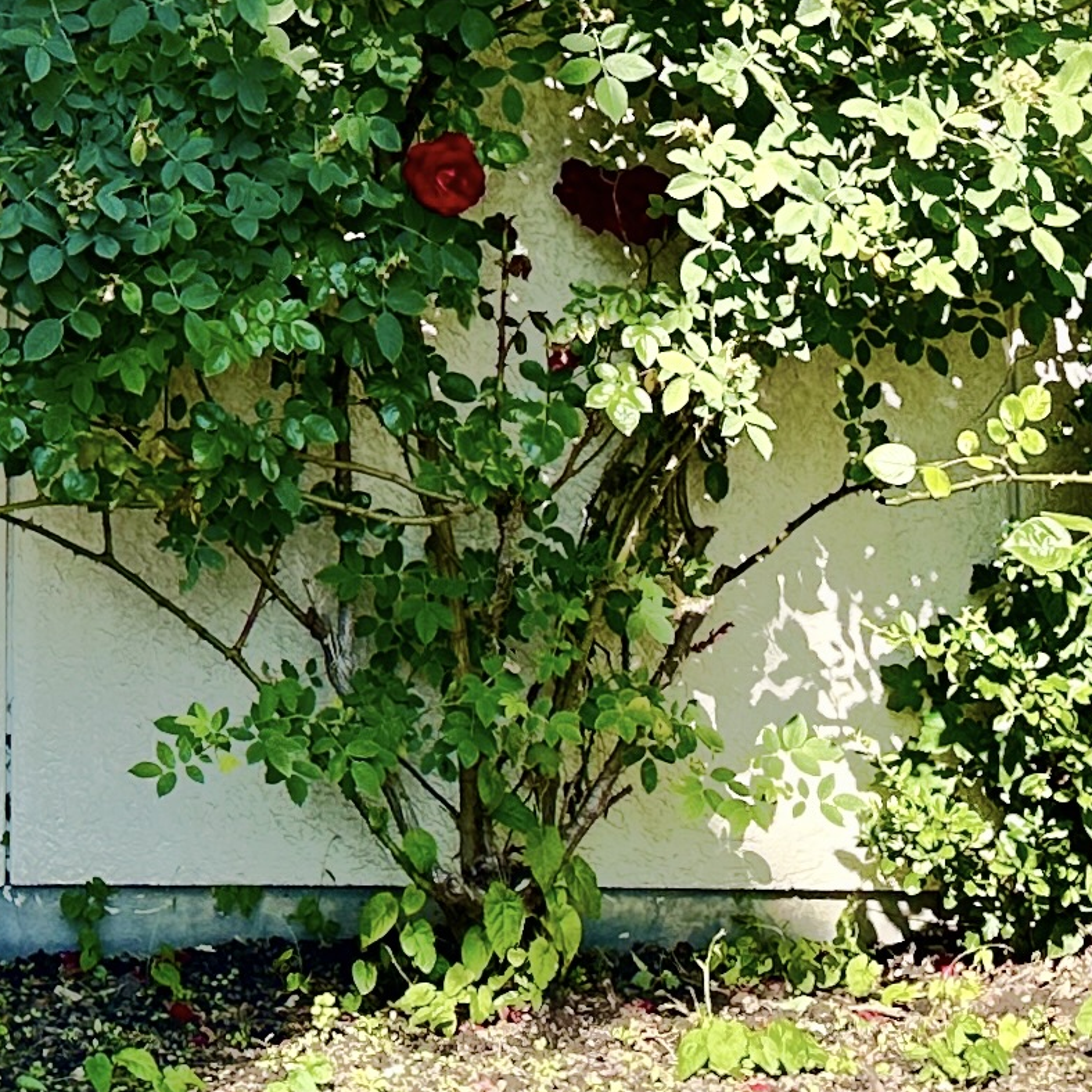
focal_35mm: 106
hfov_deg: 16.2
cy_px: -407
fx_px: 3783
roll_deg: -1.2
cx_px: 47
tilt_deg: +5.1
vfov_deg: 15.5
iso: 80
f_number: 1.78
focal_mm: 6.86
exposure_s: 1/2110
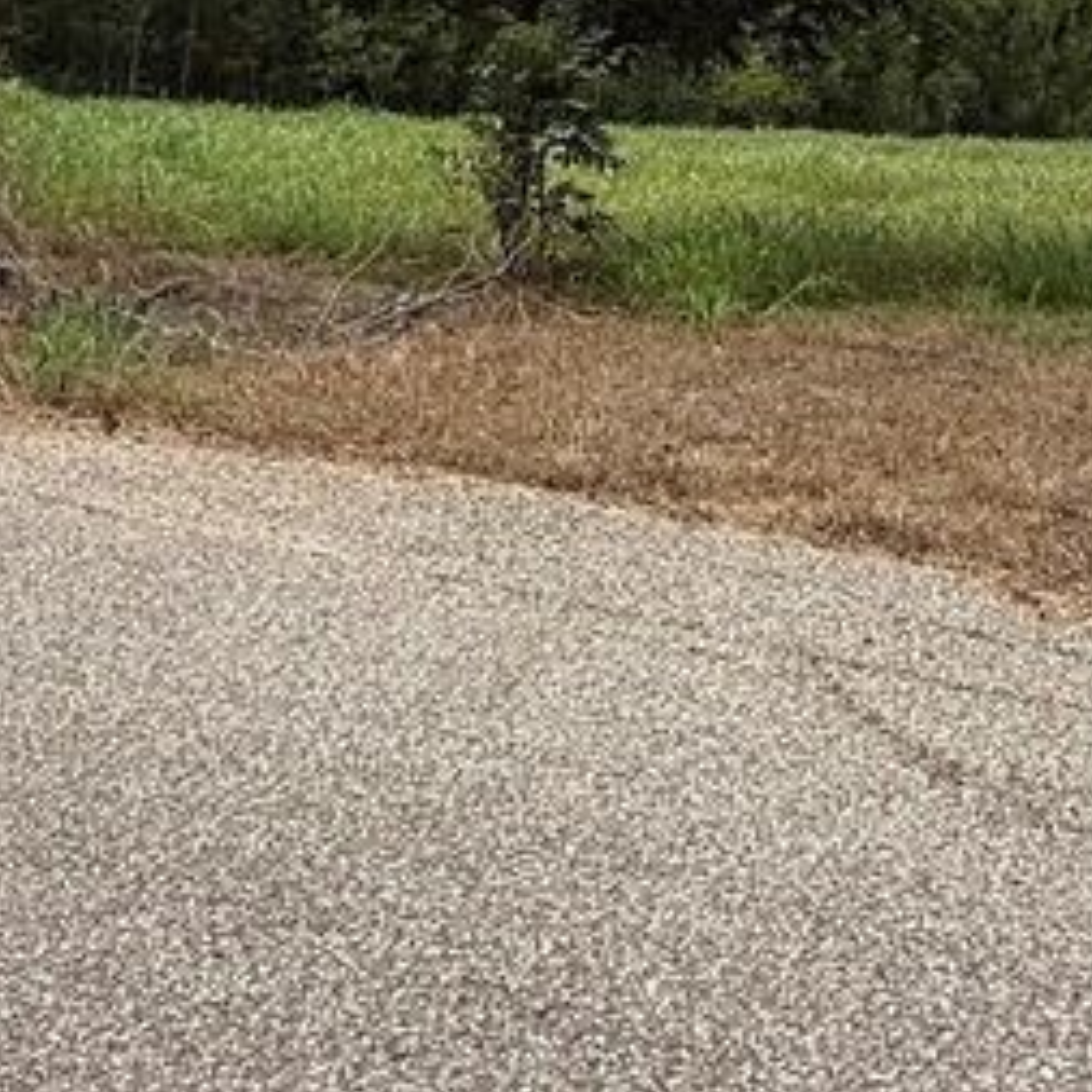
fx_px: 1785
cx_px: 604
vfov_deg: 31.4
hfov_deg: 34.0
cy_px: -4
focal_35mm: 50
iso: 50
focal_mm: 2.22
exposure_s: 1/2237
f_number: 2.2
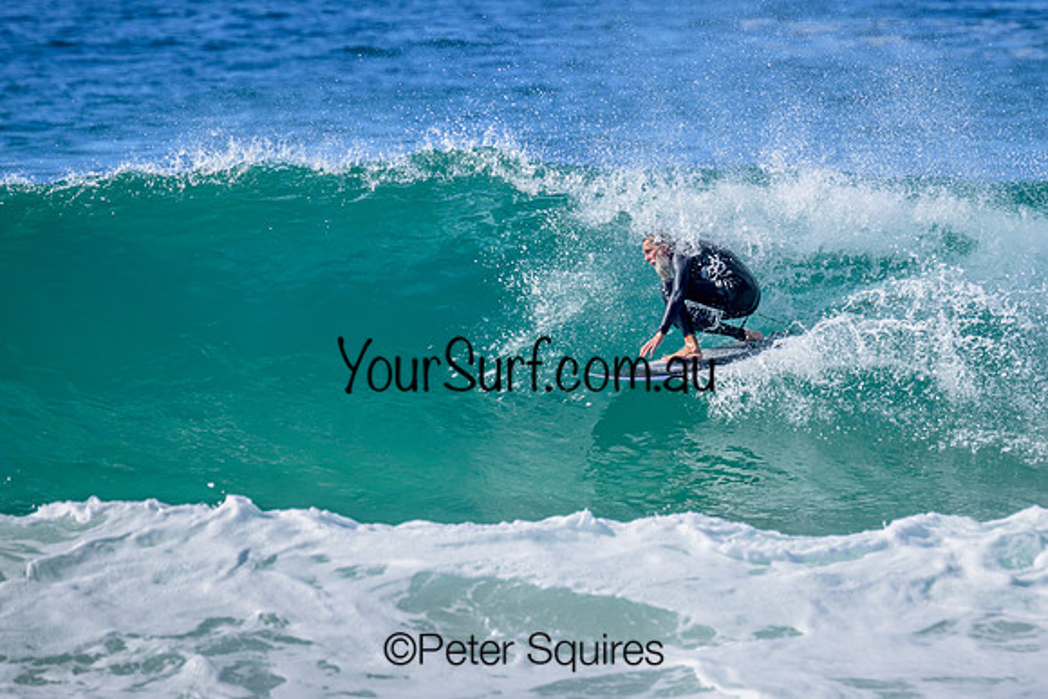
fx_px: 25391
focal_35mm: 872
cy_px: 299
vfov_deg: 1.6
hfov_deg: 2.4
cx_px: 658
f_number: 11
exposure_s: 1/800
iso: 400
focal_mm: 640
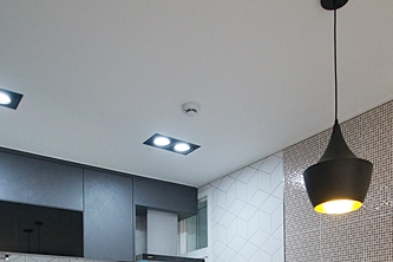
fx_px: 393
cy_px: 303
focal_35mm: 36
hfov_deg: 53.0
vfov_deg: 31.7
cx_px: 222
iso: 800
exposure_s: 1/125
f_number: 4
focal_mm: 10
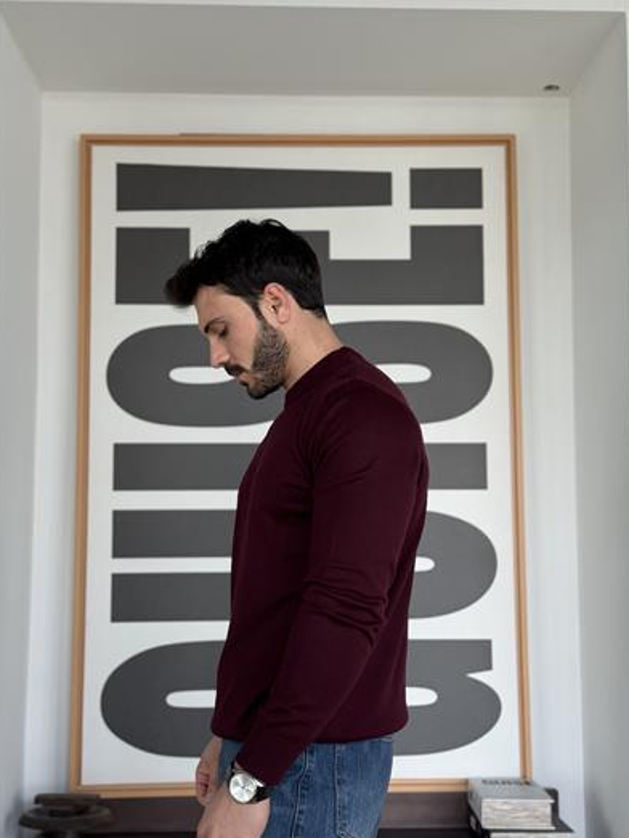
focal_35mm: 49
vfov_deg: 38.9
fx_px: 1186
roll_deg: -0.1
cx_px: 314
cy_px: 425
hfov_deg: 29.7
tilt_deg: +5.7
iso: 125
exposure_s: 1/212
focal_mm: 6.76
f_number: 1.78
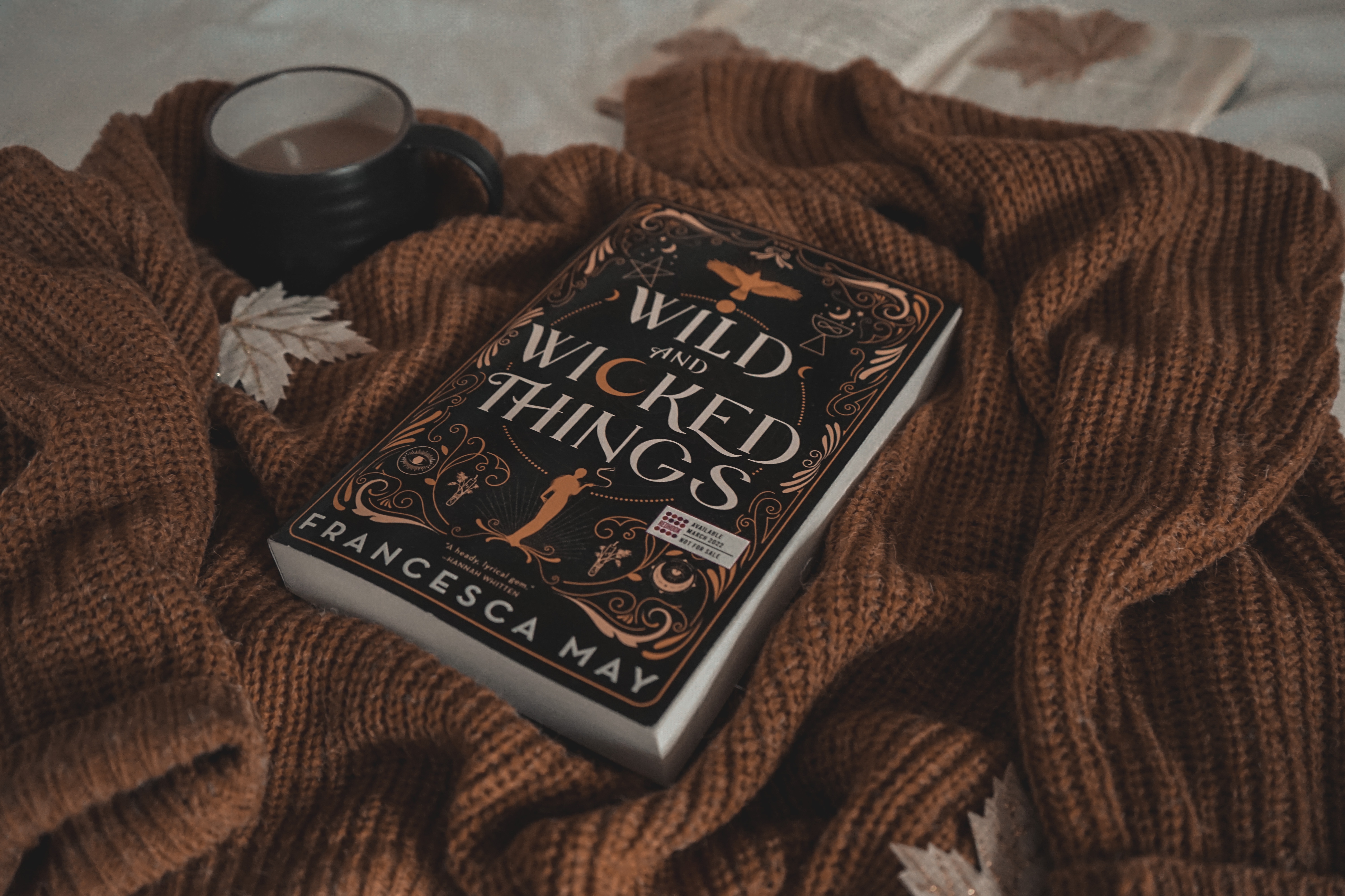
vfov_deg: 40.0
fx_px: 1233
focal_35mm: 33
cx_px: 672
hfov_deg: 57.2
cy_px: 448
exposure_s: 1/60
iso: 6400
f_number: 4
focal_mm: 33
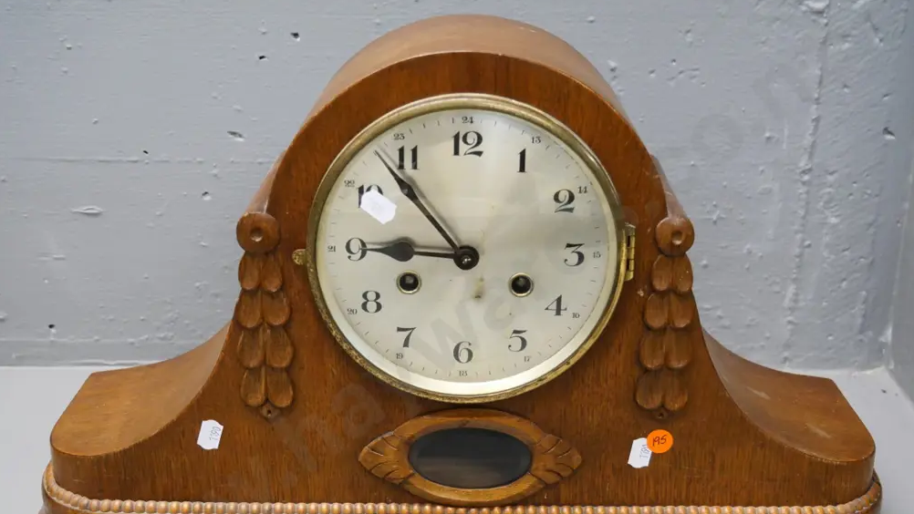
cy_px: 327
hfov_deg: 42.1
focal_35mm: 49
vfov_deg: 24.4
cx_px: 464
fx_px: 1188
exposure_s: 1/80
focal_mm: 22
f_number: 4.2
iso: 1600
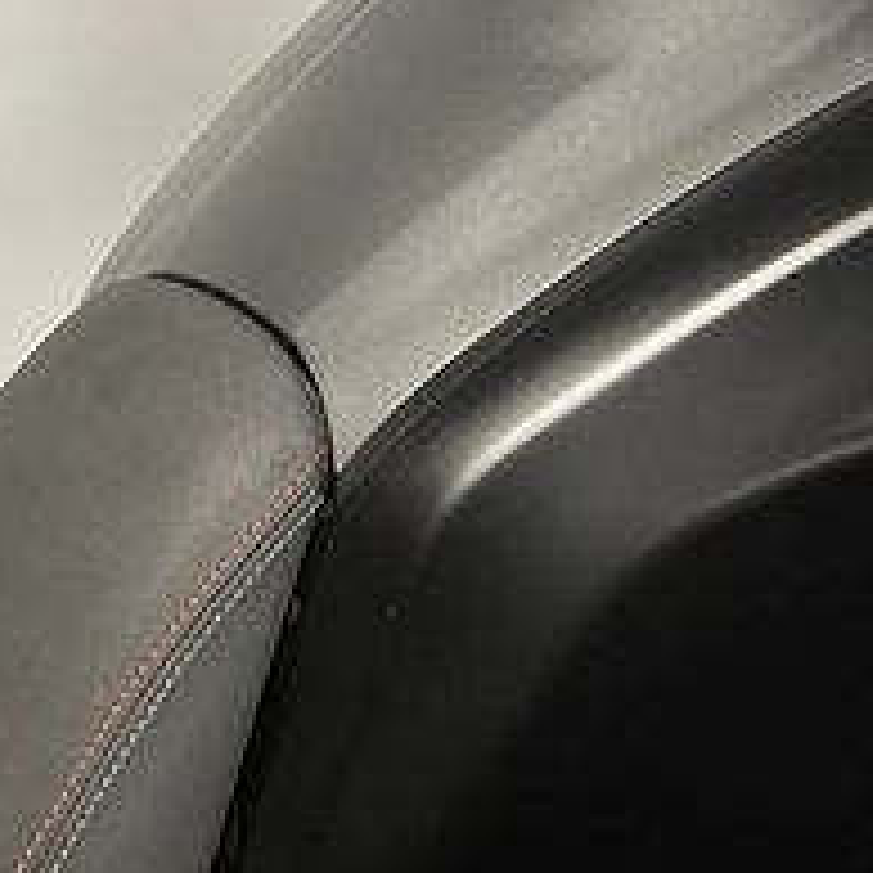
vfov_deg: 22.7
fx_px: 2168
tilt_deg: -31.9
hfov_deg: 22.8
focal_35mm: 76
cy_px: 342
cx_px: 446
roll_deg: +1.1
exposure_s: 1/50
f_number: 1.6
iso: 125
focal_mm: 5.1
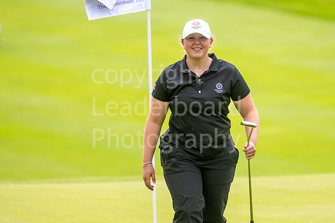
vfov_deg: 2.4
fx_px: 5269
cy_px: 116
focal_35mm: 567
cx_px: 211
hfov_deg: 3.6
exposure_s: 1/1600
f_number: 4
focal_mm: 300
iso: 320
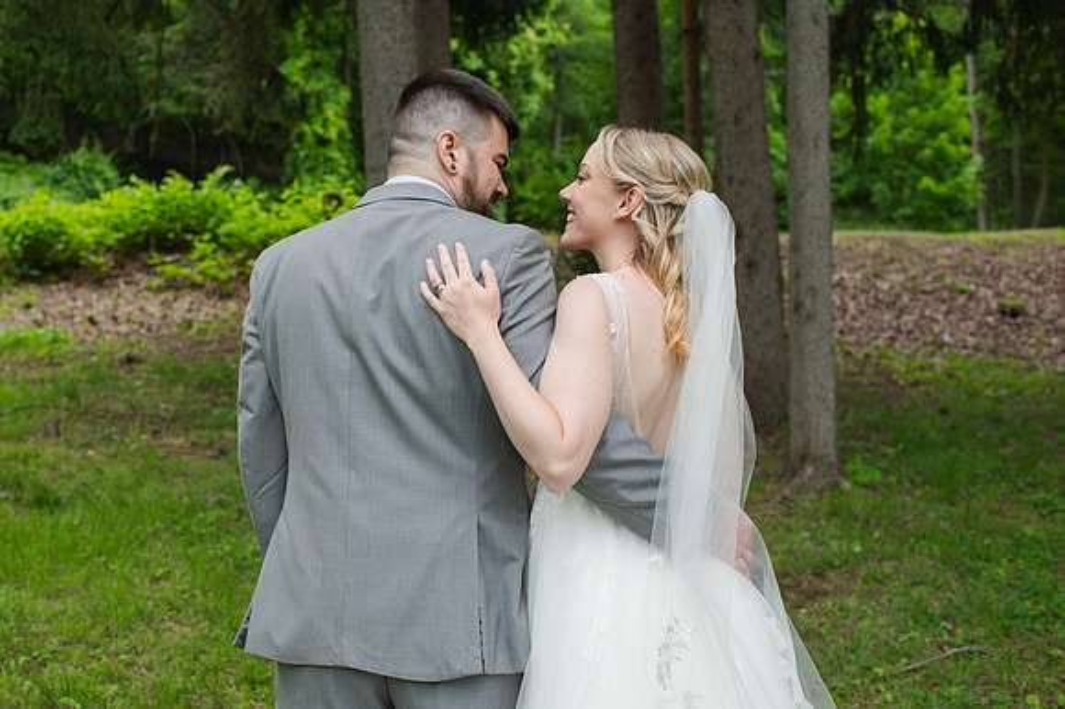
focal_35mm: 44
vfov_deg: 30.8
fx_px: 1287
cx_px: 407
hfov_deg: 44.6
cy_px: 381
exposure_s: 1/320
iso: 200
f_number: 3.2
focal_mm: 35
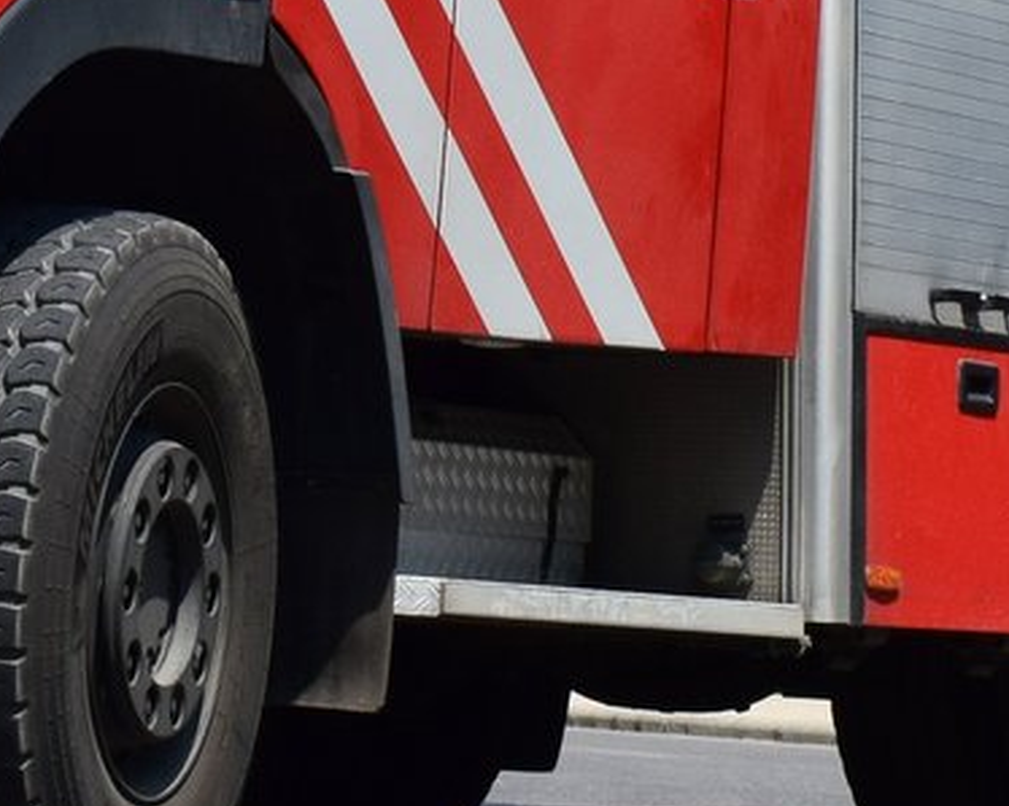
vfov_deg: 9.6
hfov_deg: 12.2
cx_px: 49
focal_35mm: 157
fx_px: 4687
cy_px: -294
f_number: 11
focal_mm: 26
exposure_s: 1/500
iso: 320
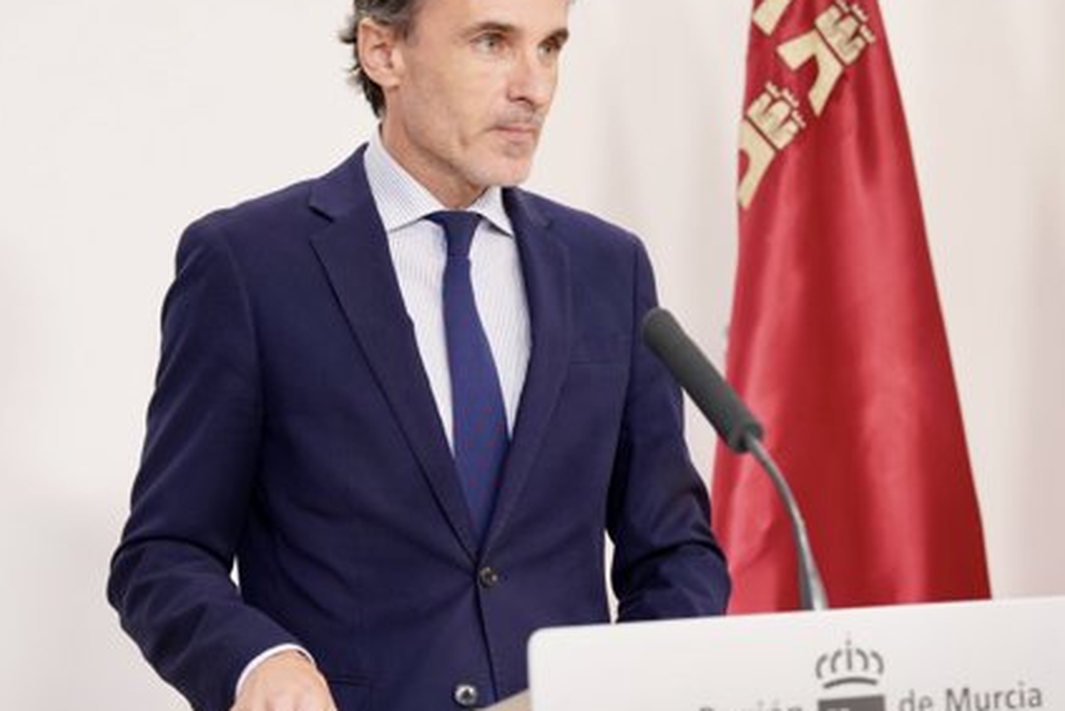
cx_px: 452
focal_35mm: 114
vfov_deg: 12.0
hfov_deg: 17.9
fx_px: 3373
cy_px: 263
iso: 400
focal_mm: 70
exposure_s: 1/80
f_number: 2.8
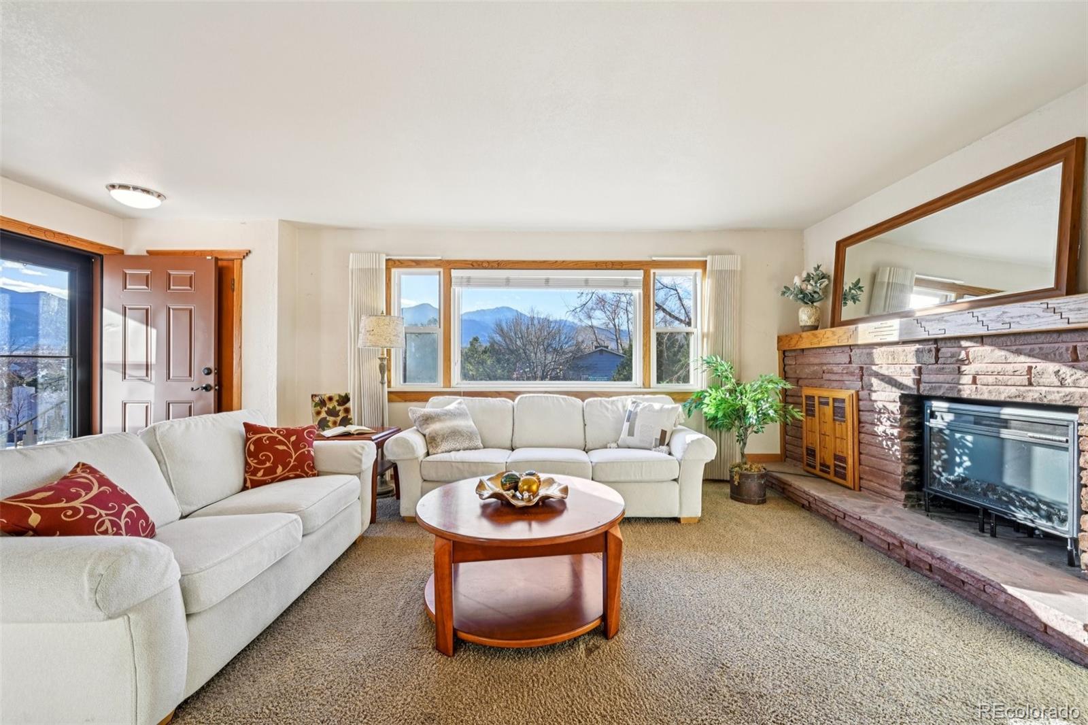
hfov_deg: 104.3
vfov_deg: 81.2
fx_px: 423
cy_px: 362
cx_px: 544
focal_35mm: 14
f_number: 11
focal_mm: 14
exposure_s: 1/15
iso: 160
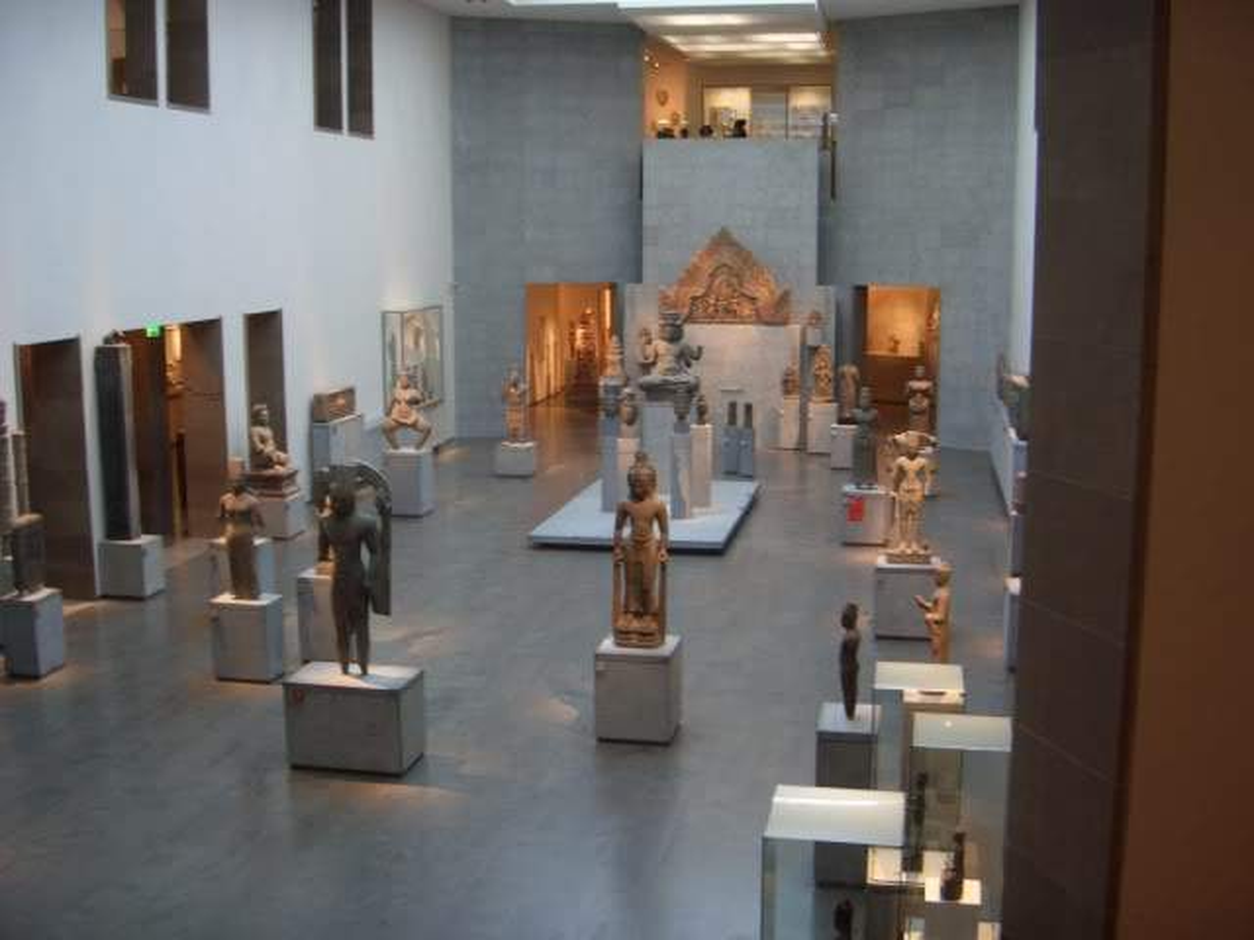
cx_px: 627
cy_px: 470
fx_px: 1413
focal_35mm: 39
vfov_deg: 36.8
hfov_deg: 47.9
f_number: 2.8
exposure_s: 1/20
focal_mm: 8
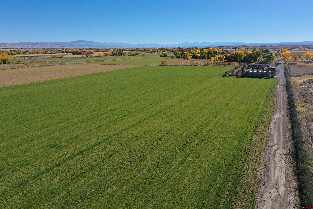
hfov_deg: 65.5
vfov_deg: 46.4
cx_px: 156
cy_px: 104
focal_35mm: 28
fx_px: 243
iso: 100
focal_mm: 10.26
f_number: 6.3
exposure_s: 1/500
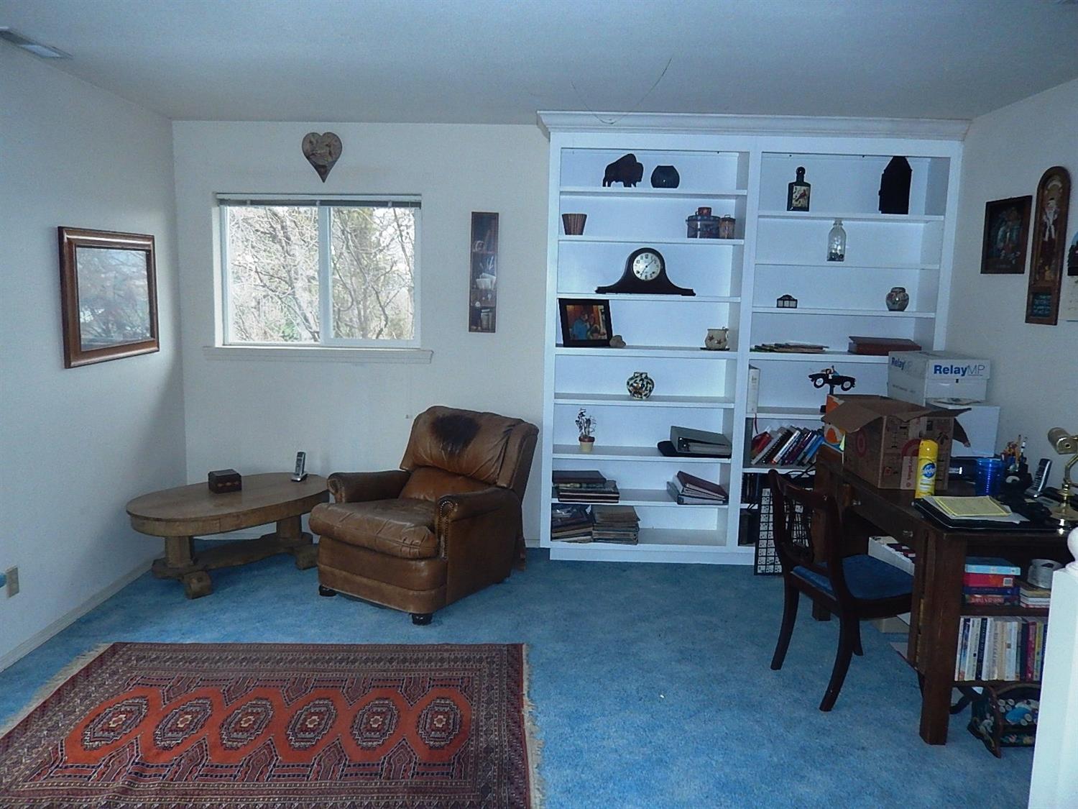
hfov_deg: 69.4
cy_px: 404
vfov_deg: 54.9
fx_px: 779
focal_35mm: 25
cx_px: 539
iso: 200
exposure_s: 1/30
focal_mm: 4.5
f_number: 3.4
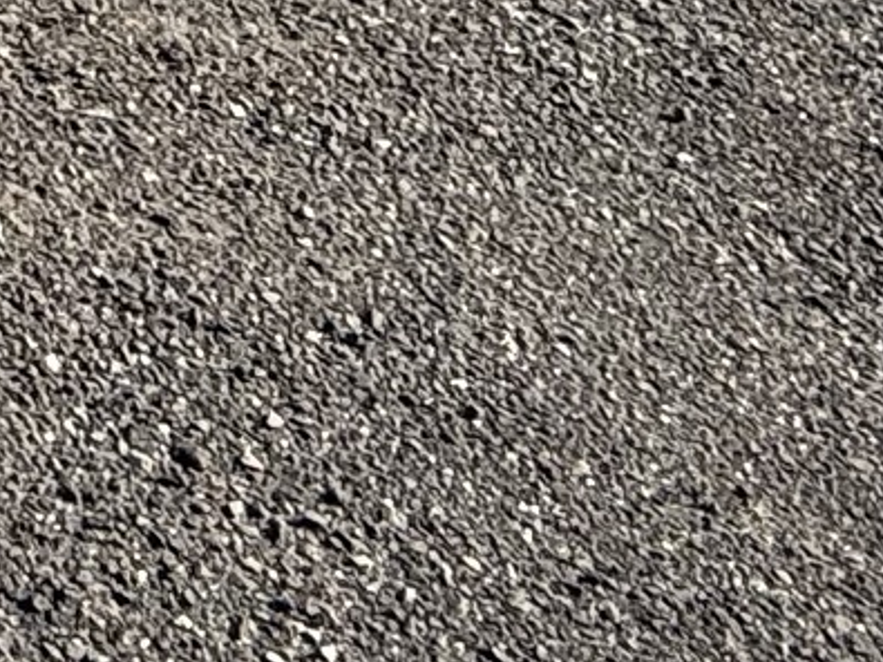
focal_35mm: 109
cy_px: -1199
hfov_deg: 14.1
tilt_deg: -3.5
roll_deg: -2.4
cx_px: -1048
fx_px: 2780
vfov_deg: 10.5
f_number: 2.2
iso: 50
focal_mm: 2.22
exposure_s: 1/1368
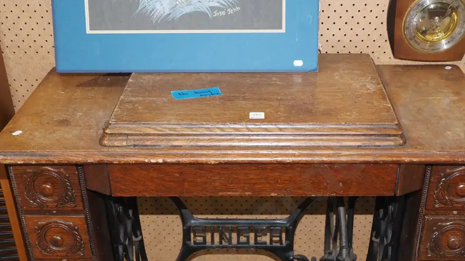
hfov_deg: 40.6
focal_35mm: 51
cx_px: 246
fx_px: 629
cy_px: 237
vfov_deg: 22.9
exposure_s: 1/60
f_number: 5.6
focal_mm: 17
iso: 1600
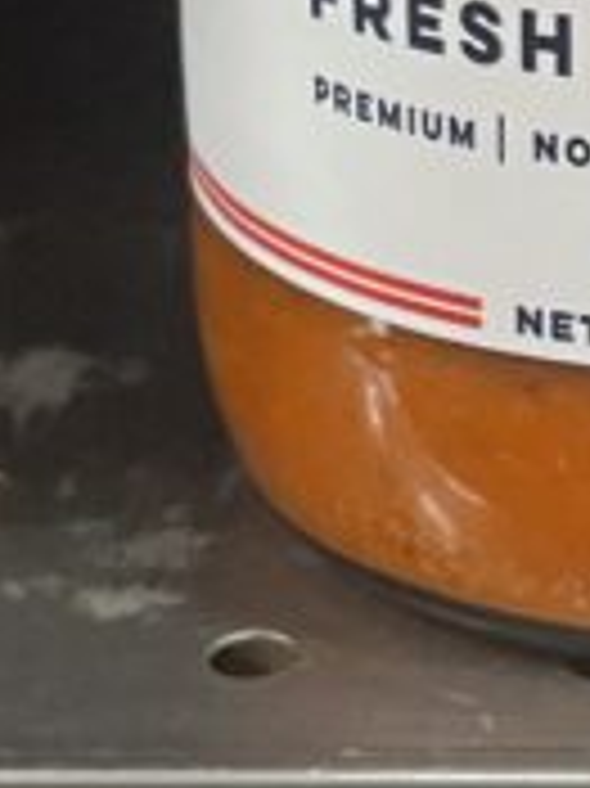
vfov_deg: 12.9
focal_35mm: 152
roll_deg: -1.6
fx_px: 3458
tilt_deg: -23.0
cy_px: 99
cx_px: 847
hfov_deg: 9.5
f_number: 1.6
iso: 250
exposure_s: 1/60
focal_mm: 4.2
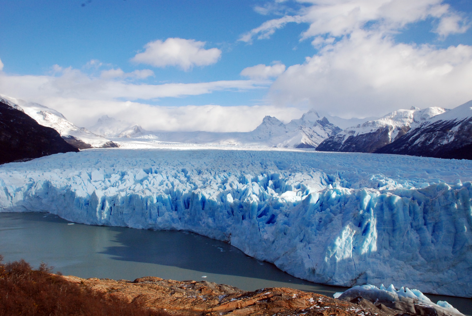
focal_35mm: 33
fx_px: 433
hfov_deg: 57.2
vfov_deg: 40.1
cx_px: 236
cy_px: 158
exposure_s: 1/500
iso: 1000
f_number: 16
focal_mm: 22
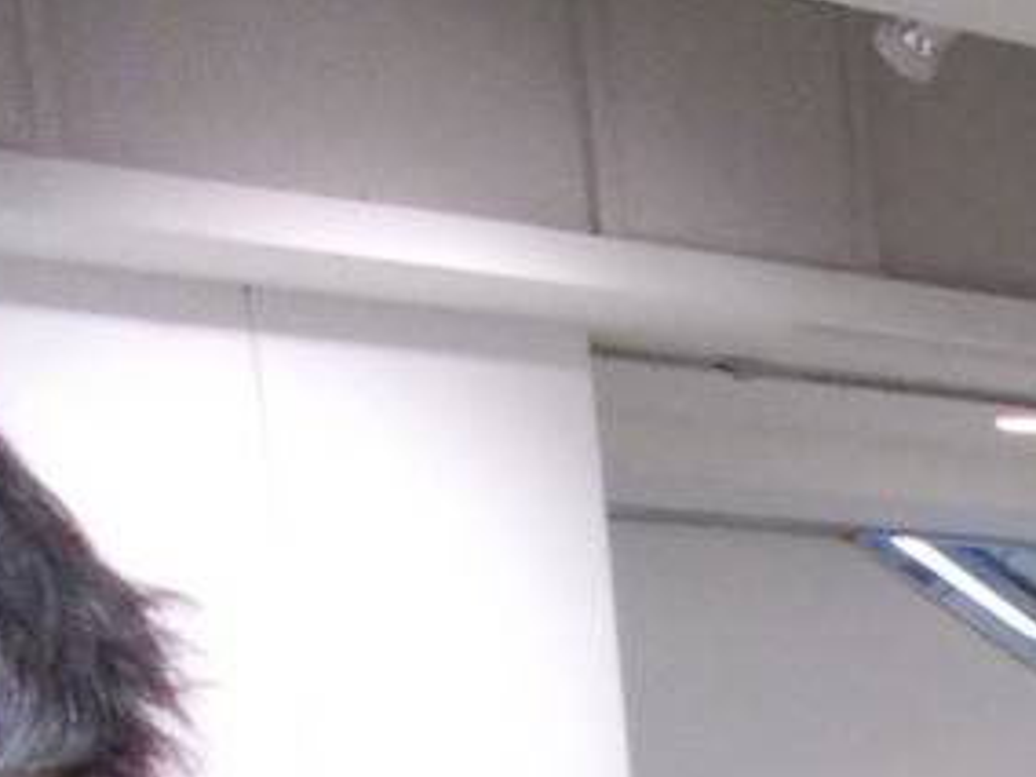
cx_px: 2134
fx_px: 3292
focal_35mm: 110
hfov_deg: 14.5
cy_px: 1605
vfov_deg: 11.9
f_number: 3.2
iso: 800
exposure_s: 1/125
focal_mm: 4.6
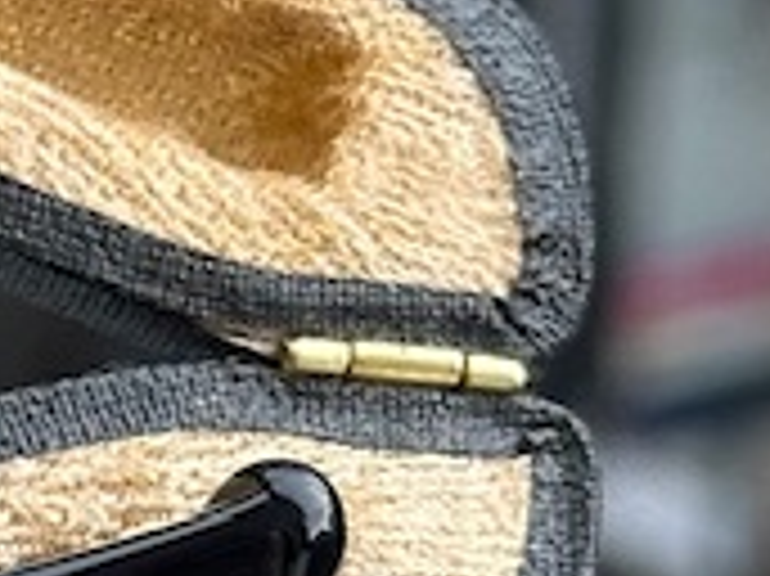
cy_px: 135
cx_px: -1788
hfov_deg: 5.1
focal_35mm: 359
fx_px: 7980
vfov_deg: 4.1
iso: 50
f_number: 1.78
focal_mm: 6.86
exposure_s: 1/121
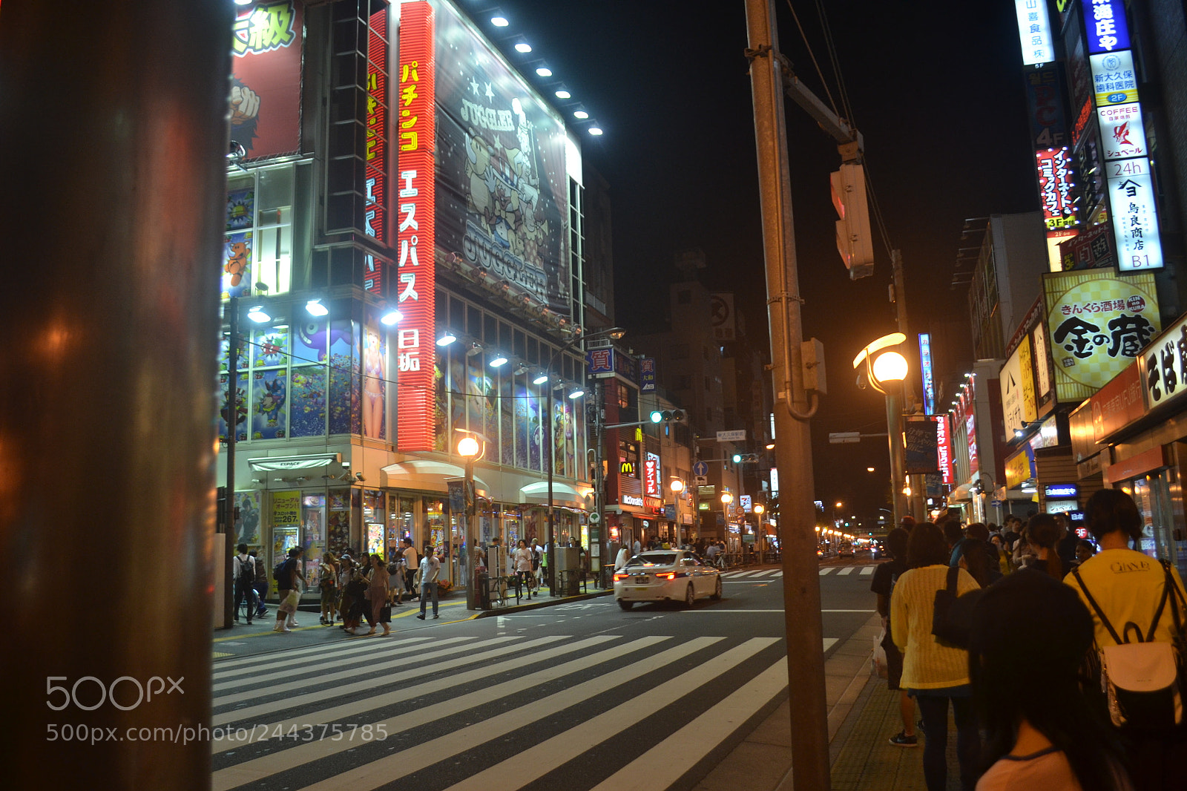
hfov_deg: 67.4
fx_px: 890
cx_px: 594
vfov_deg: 47.9
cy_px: 396
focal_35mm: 27
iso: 400
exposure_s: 1/80
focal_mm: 18
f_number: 4.5
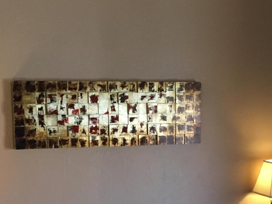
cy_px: 193
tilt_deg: -7.9
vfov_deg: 16.5
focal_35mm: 88
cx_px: 130
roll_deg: +1.0
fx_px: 691
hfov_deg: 22.3
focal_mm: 4.15
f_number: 2.2
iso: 160
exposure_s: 1/30
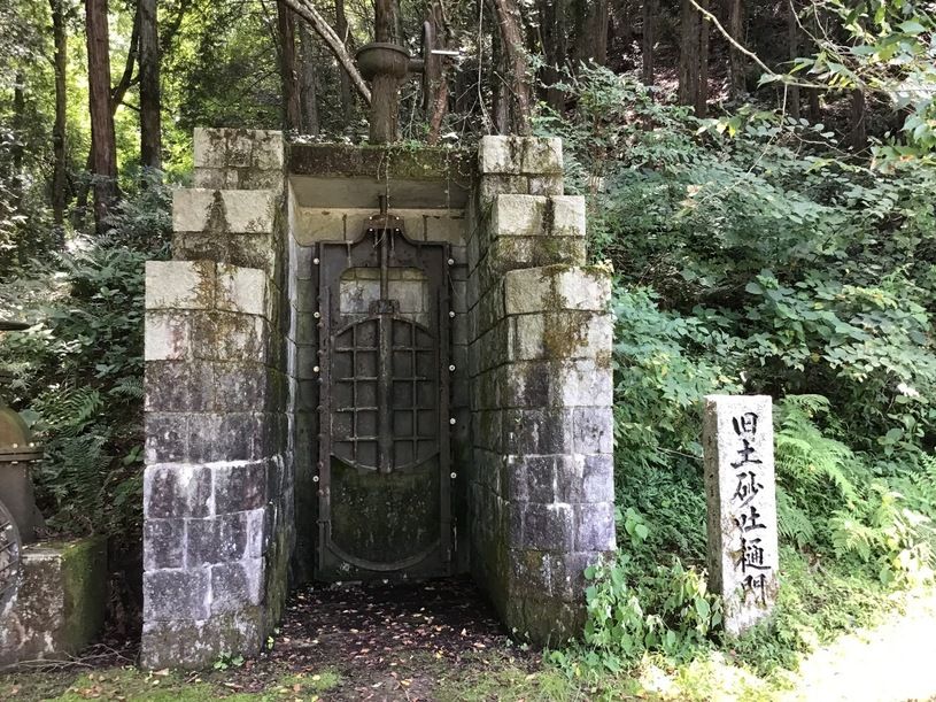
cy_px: 351
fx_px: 838
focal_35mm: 31
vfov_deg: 45.4
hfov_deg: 58.4
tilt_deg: +3.9
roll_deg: +0.6
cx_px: 468
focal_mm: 3.3
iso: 64
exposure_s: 1/30
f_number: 2.4
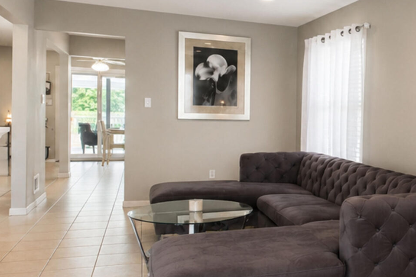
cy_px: 122
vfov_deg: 33.4
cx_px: 372
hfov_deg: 44.3
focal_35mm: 40
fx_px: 462
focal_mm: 10
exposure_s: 1/60
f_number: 10
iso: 1600
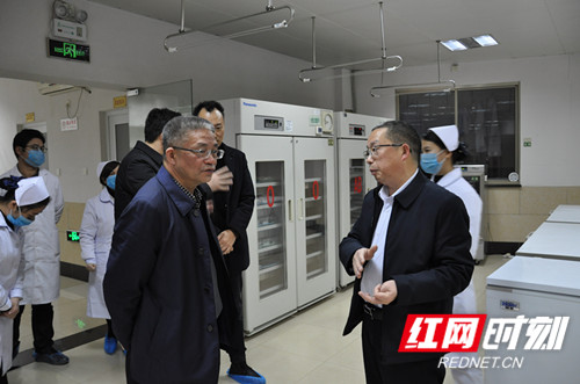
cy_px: 192
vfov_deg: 47.7
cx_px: 290
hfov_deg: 67.5
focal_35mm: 27
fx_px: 434
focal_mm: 18
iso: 900
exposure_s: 1/30
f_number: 3.5
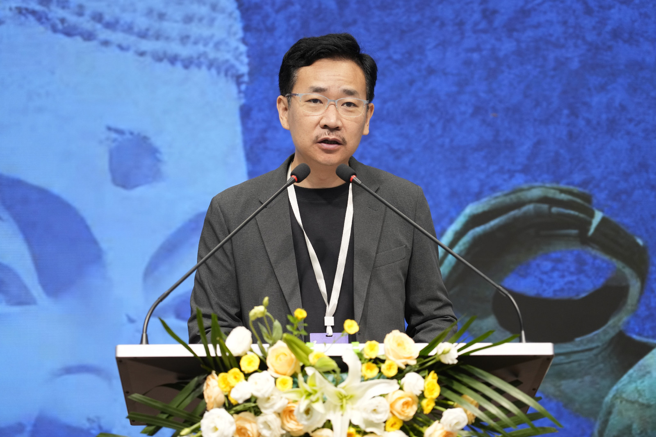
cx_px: 328
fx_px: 1768
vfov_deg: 14.1
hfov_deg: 21.0
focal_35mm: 97
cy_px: 218
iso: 800
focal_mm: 97
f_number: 4
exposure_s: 1/200
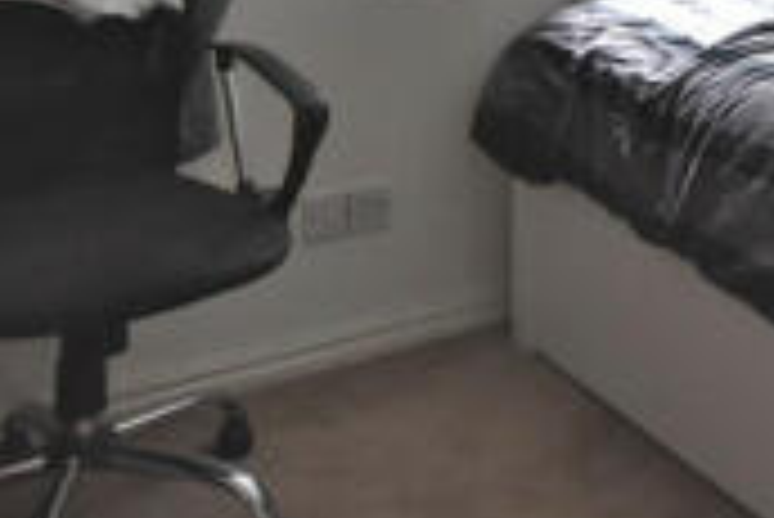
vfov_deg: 21.2
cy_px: -191
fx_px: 1227
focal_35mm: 57
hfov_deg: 33.4
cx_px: 677
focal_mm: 10
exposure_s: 1/60
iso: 1400
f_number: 4
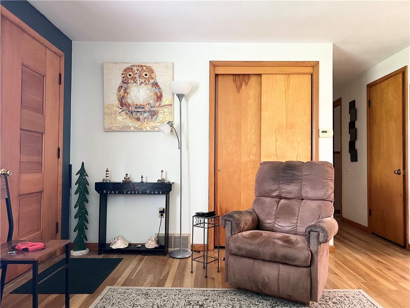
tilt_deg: +0.8
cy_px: 154
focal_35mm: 26
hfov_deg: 67.3
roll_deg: -0.2
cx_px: 205
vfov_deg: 53.1
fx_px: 308
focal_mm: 5.7
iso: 320
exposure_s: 1/60
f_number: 1.5
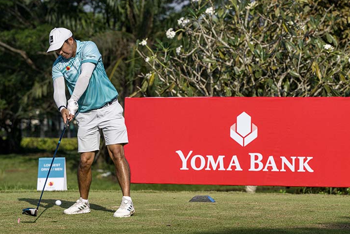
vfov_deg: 11.5
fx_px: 1157
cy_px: 95
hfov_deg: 17.2
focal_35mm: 119
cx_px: 193
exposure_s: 1/6400
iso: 400
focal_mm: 89
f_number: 3.5
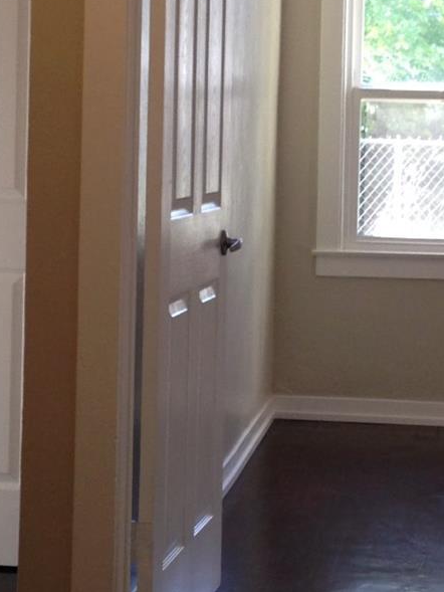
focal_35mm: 112
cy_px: 202
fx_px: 1915
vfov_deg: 17.5
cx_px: 194
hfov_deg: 13.2
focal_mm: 4.12
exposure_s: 1/40
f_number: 2.4
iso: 64
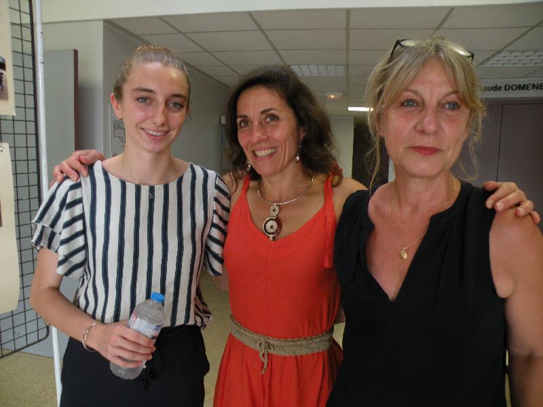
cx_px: 272
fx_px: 424
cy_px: 204
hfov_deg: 65.3
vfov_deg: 51.4
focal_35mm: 27
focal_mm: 4.7
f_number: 2.8
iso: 200
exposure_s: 1/60
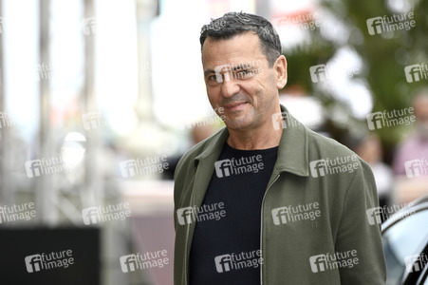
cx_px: 214
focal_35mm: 200
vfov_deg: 6.9
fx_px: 2376
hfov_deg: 10.3
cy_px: 142
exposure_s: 1/1000
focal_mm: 200
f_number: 3.5
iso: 250
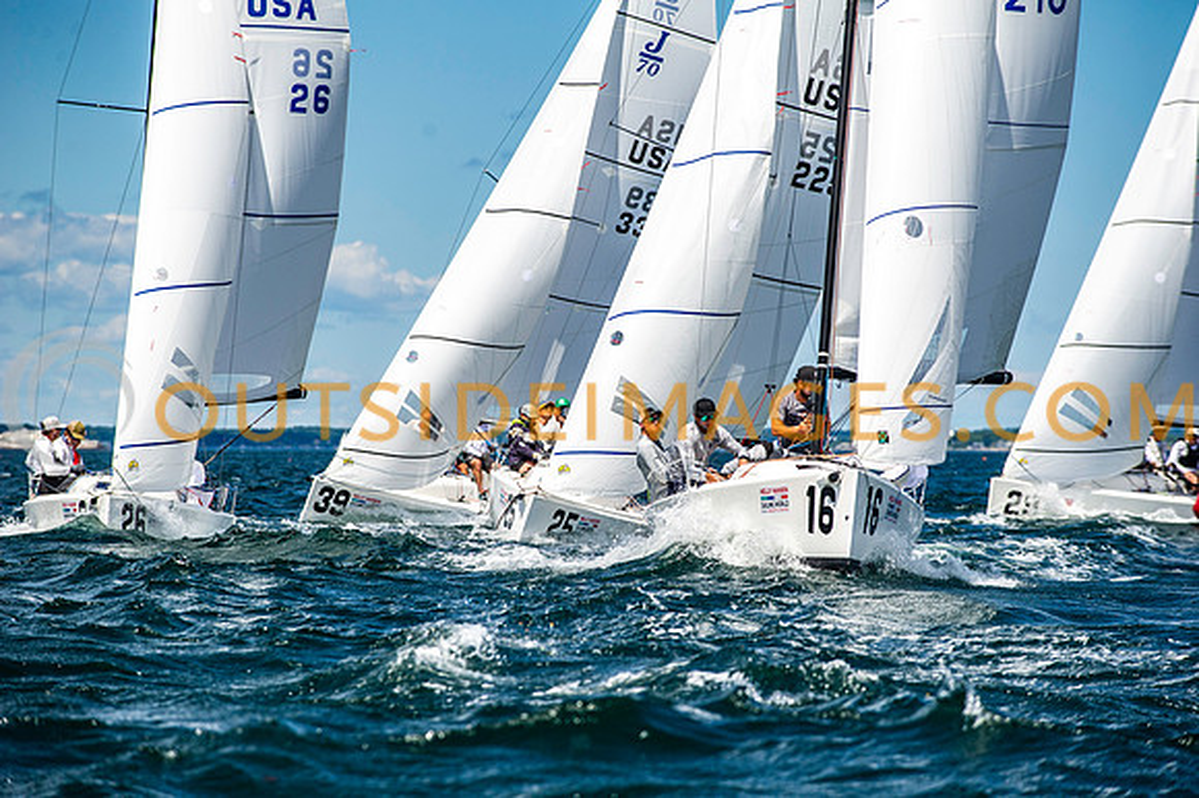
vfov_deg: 6.9
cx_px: 600
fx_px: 6657
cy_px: 399
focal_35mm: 200
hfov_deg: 10.3
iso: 500
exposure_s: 1/4000
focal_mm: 200
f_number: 5.6
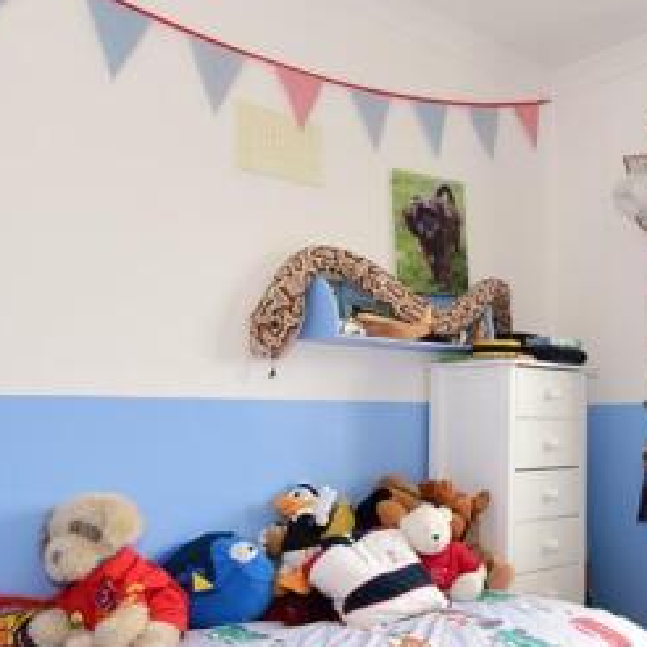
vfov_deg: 48.0
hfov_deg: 46.5
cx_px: 494
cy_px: 406
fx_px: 719
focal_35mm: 34
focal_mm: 10
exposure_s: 1/80
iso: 640
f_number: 6.3
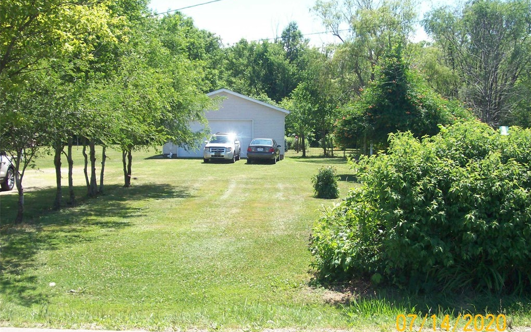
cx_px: 267
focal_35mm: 48
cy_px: 172
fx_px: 695
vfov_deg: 26.9
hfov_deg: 41.8
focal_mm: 7.6
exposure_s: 1/556
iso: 80
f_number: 3
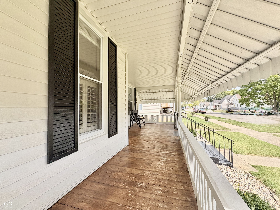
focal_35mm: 14
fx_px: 113
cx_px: 140
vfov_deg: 85.7
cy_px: 105
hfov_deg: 102.1
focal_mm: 2.22
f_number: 2.2
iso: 40
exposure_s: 1/596
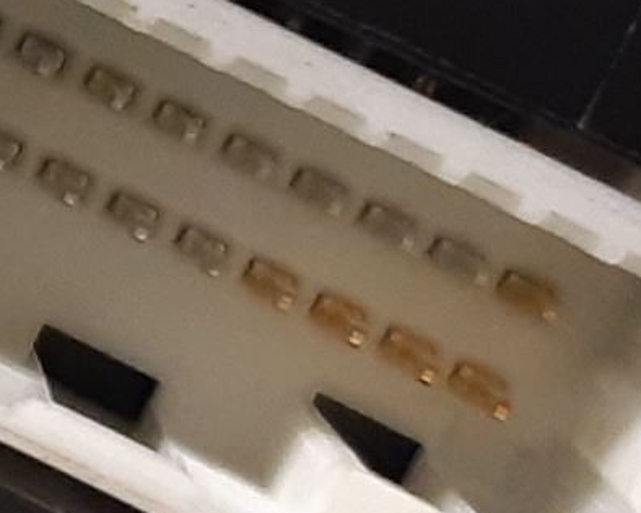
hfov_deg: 13.3
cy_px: 199
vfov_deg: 11.7
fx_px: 2504
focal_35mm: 132
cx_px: -470
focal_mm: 3.93
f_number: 1.7
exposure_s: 1/33
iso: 250
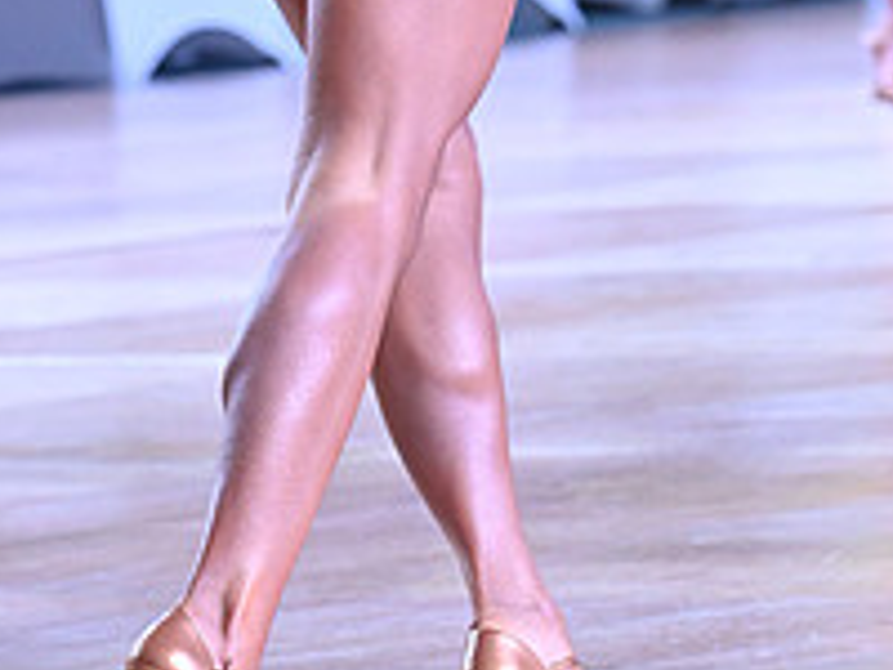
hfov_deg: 4.2
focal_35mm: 474
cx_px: 685
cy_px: -375
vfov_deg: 3.1
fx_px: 12228
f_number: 7.1
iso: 4000
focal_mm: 170
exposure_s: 1/400
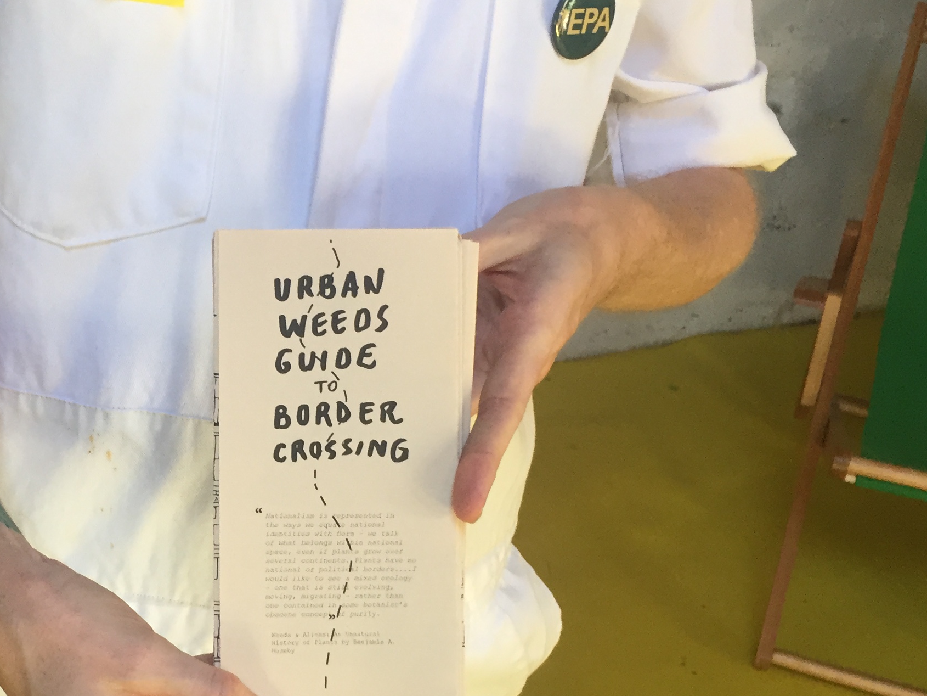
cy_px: 408
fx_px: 1500
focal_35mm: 56
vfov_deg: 26.1
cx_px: 221
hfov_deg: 33.6
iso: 40
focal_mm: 4.15
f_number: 2.2
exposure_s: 1/30
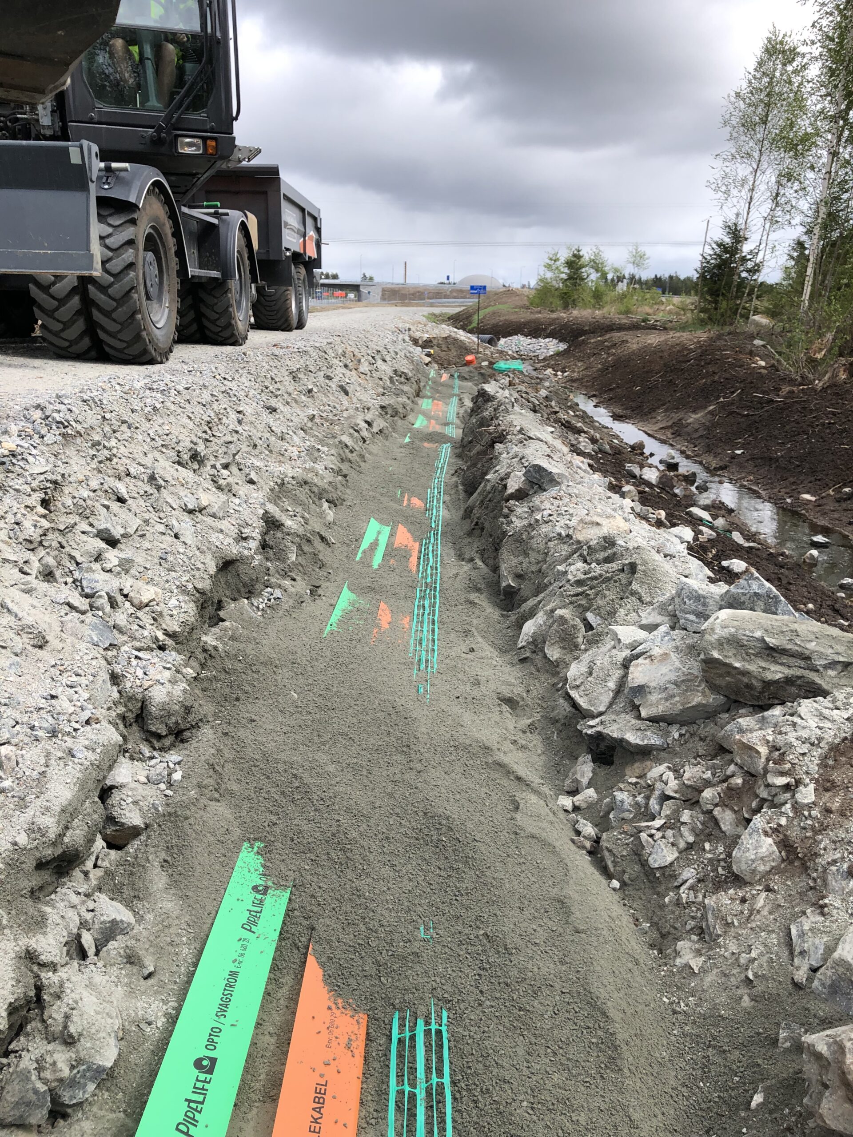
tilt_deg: -15.5
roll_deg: -1.3
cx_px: 426
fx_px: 920
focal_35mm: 28
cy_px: 568
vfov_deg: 63.4
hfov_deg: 49.7
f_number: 1.8
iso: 20
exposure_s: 1/1091
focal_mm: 3.99
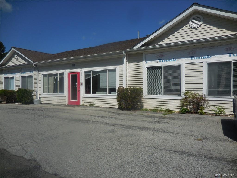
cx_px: 118
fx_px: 171
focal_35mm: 25
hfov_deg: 69.4
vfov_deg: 54.9
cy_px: 89
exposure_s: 1/1250
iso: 125
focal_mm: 4.5
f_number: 6.6
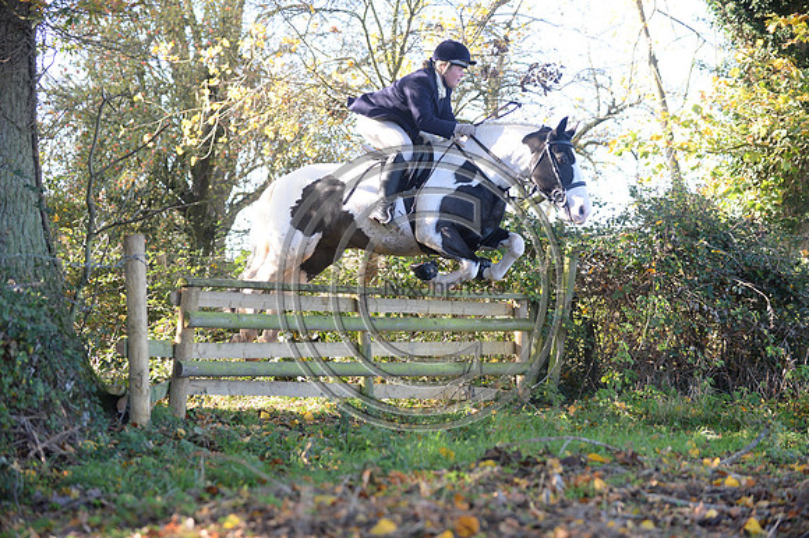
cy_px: 269
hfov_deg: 28.9
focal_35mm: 70
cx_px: 404
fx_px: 1572
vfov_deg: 19.4
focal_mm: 70
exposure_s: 1/1000
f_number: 2.8
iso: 1000
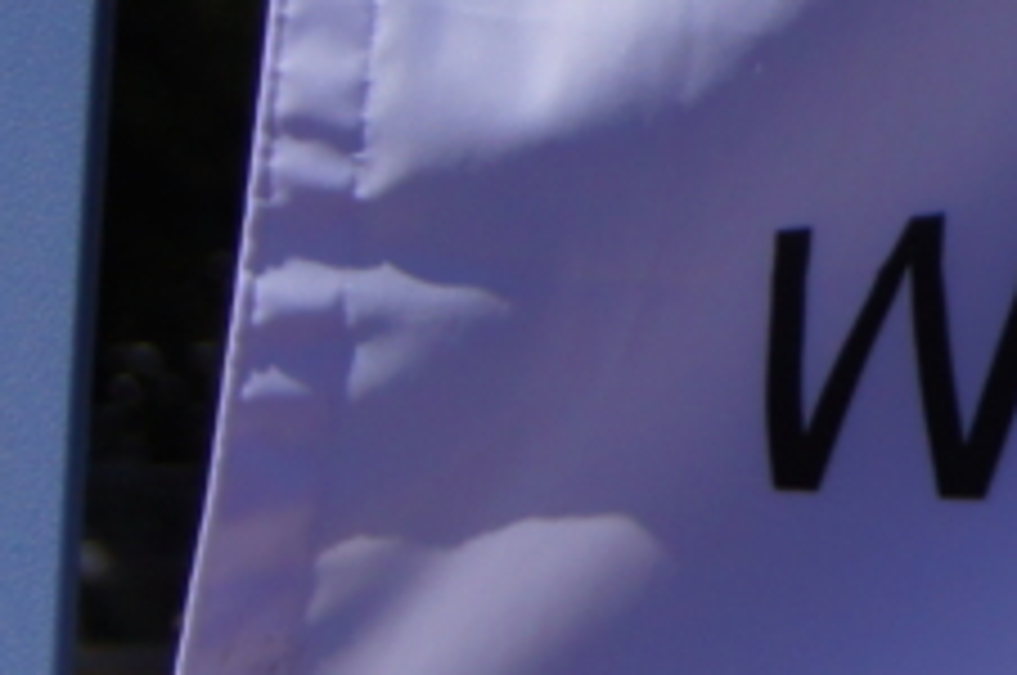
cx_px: 2675
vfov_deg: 3.2
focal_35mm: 431
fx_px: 12158
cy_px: -648
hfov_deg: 4.6
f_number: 5.6
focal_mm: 40
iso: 100
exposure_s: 1/2000
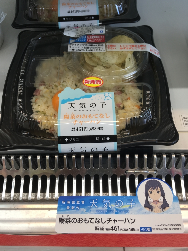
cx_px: 92
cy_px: 126
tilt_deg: -59.5
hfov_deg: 46.8
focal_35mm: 30
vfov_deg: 60.0
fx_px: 217
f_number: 2.2
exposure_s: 1/60
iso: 32
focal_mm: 4.15
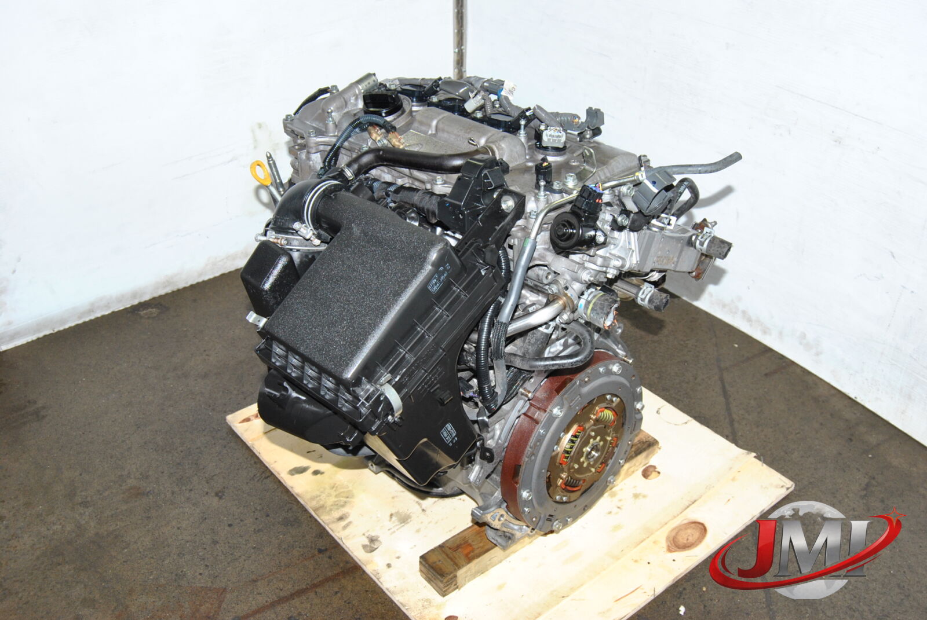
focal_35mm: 36
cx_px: 464
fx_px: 928
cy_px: 310
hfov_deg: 53.1
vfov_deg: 37.0
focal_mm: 24
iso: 400
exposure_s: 1/200
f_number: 7.1
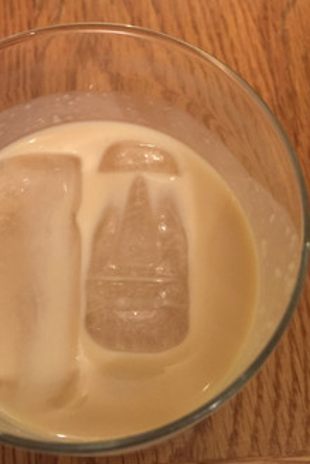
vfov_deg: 42.0
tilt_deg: -62.3
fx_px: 593
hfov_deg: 29.1
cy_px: 143
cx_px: 105
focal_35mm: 46
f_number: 2.2
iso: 125
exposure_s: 1/10
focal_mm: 4.15
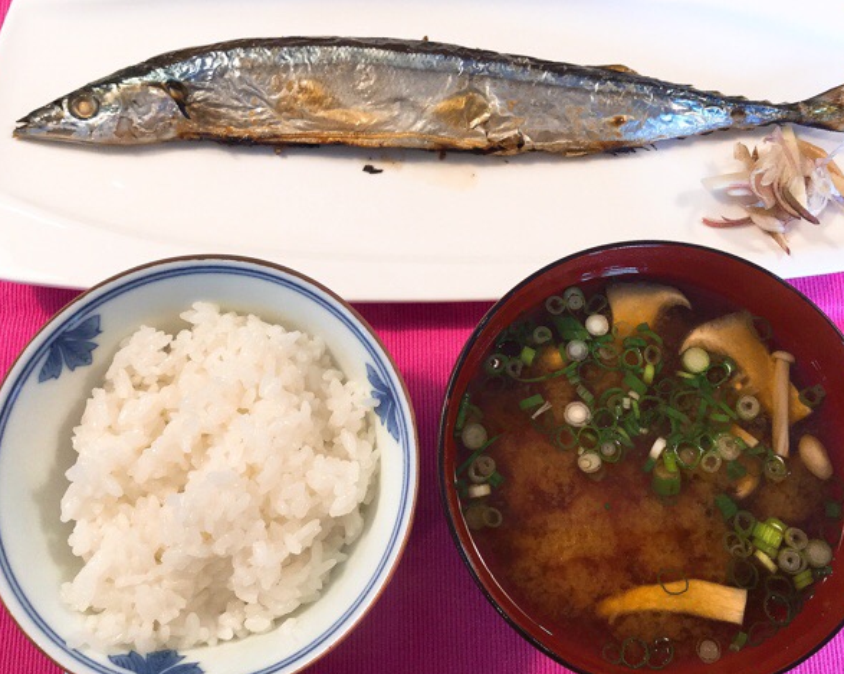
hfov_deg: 54.2
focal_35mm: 33
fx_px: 824
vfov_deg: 44.5
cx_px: 424
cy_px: 333
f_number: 2.4
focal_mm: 3.3
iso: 50
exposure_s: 1/30
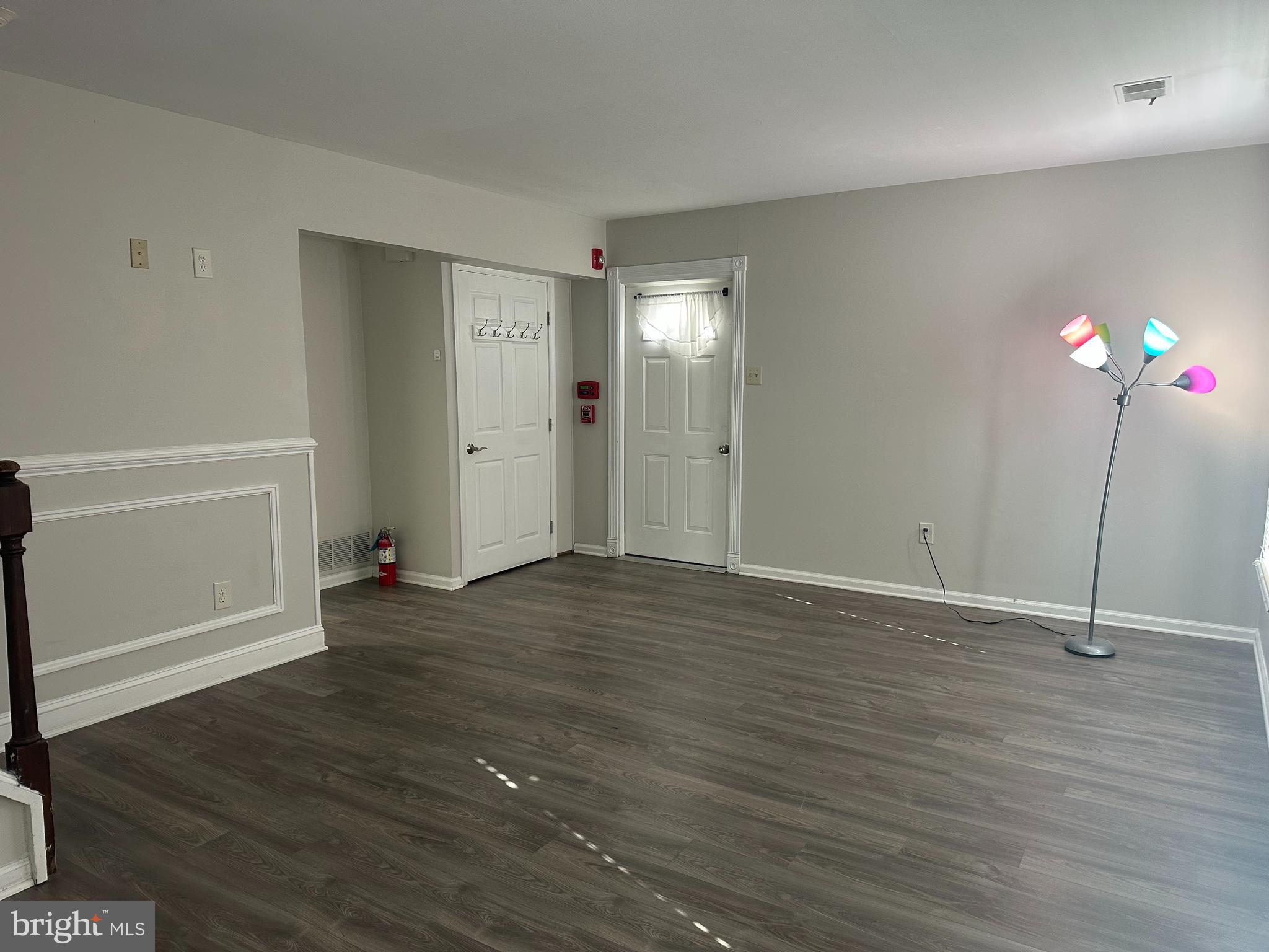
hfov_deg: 71.6
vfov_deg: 56.8
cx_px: 634
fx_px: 880
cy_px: 476
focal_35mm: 24
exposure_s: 1/120
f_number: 1.78
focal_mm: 6.86
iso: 200
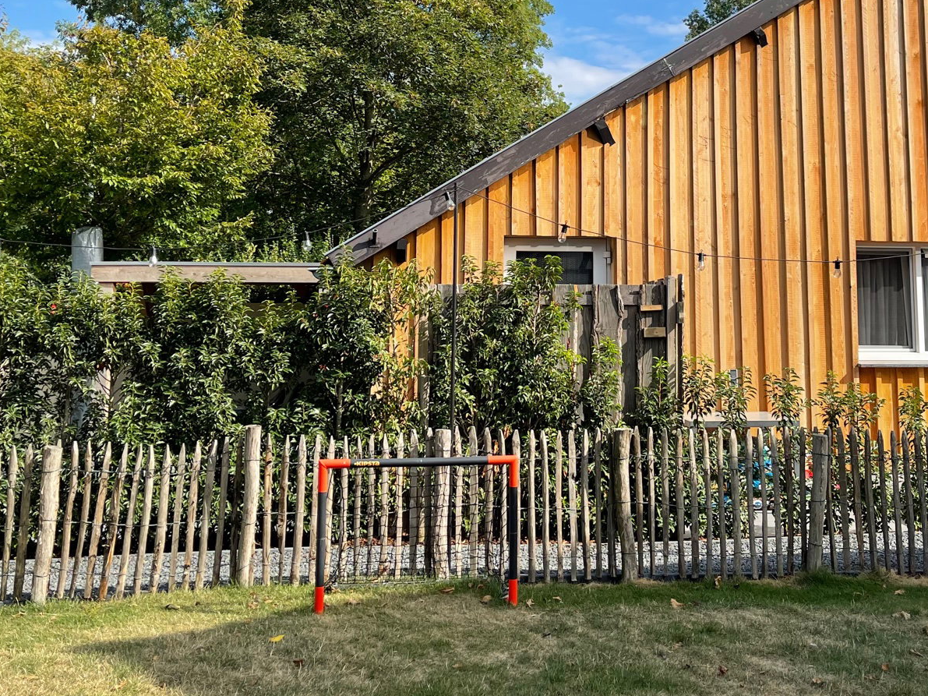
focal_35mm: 44
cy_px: 157
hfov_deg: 42.8
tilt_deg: +6.5
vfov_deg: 32.1
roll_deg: -0.1
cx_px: 552
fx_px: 1179
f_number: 1.6
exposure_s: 1/2857
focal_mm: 5.1
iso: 32
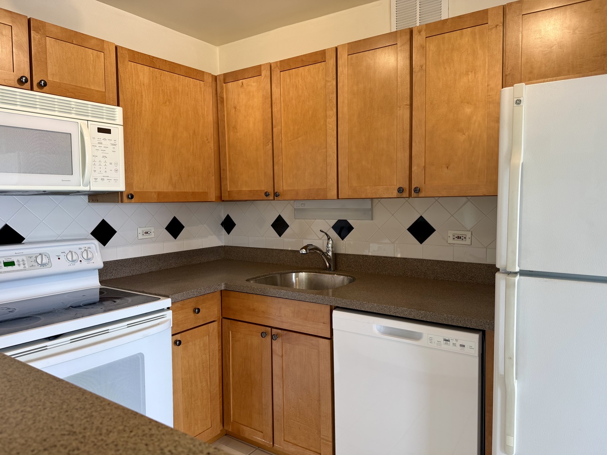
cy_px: 228
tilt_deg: -3.1
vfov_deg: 56.8
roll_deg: +0.7
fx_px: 421
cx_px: 304
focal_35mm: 24
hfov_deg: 71.6
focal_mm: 6.76
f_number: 1.78
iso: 100
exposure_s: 1/120
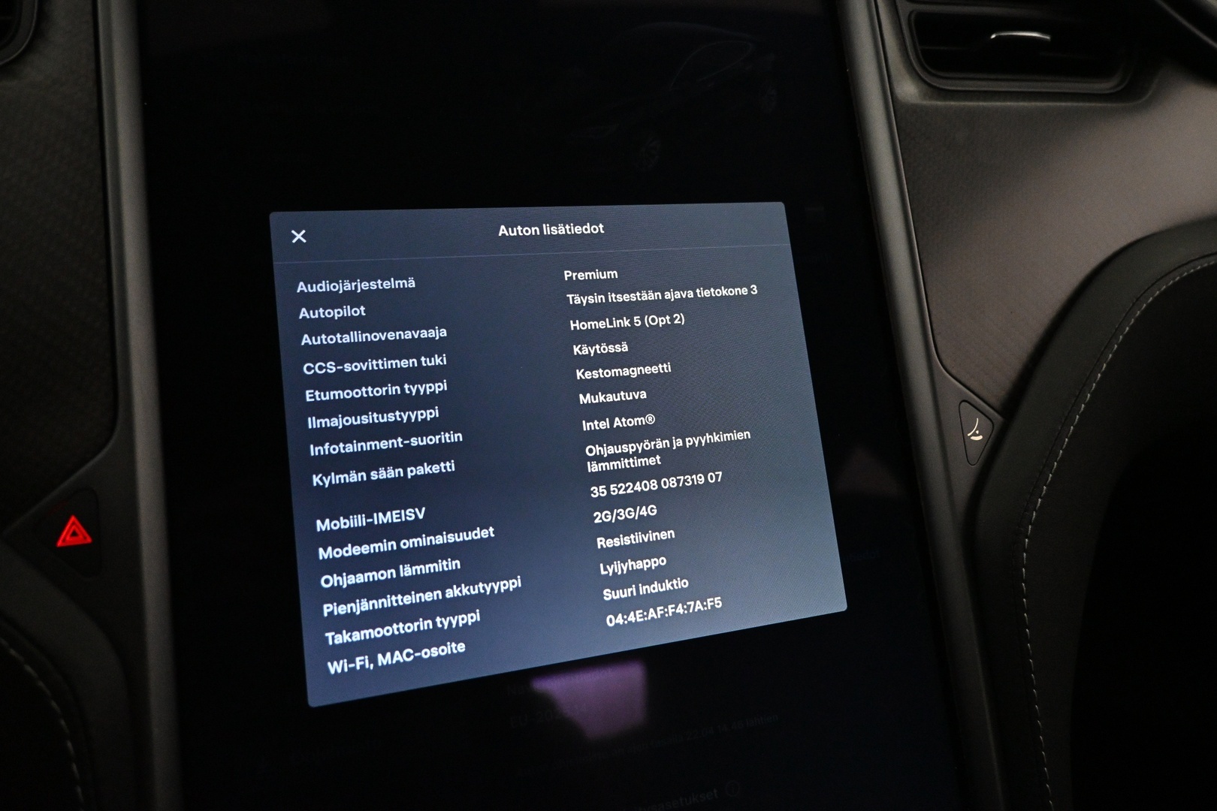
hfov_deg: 73.7
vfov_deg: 53.1
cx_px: 608
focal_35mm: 24
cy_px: 406
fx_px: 811
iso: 4000
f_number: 3.5
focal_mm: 16
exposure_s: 1/125
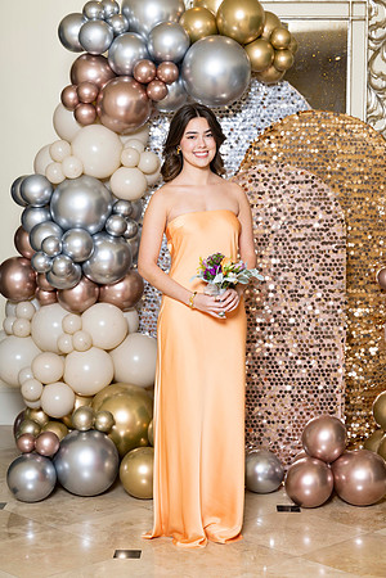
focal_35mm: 70
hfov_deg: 19.5
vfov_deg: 28.8
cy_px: 289
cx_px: 193
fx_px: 1126
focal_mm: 70
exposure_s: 1/200
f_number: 5.6
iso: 250
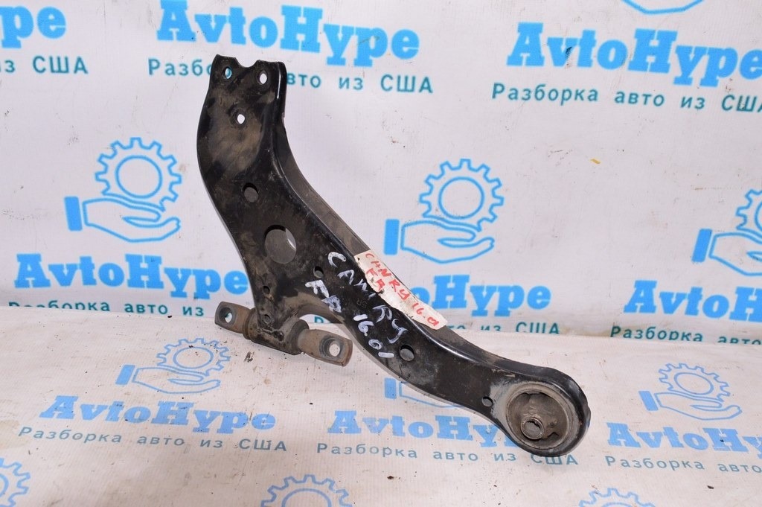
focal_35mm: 39
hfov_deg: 49.6
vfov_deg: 34.2
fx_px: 825
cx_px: 381
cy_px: 254
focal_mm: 26
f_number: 8
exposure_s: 1/200
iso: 1600
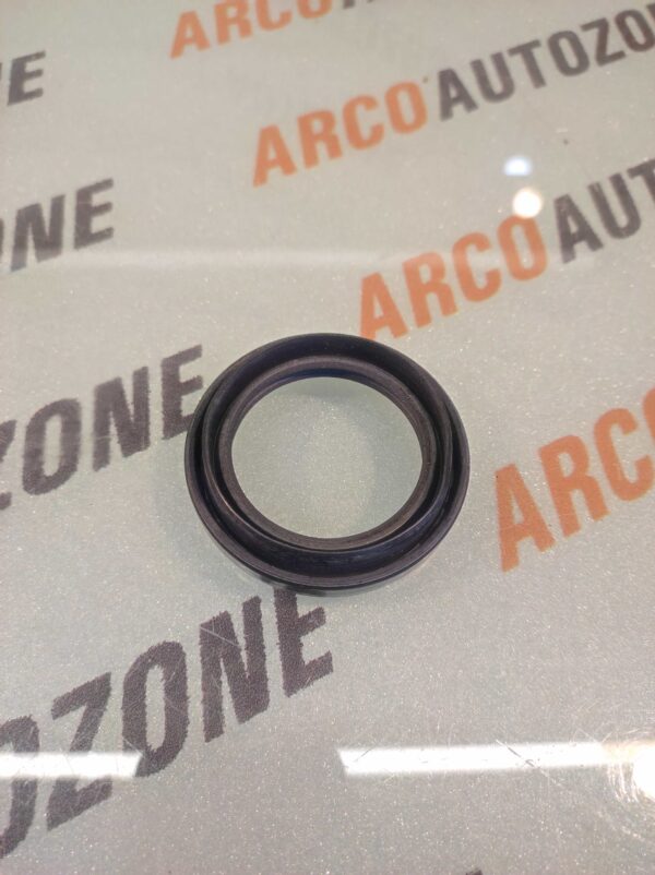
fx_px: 430
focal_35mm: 17
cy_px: 438
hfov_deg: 74.6
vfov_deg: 91.1
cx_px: 328
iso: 1009
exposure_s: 1/33
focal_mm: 4.74
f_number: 1.79
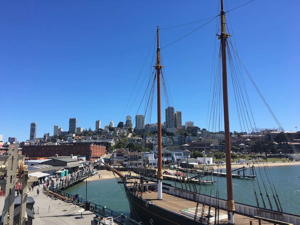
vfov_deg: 48.2
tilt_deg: +8.4
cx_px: 150
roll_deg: +1.2
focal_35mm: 29
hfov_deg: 61.7
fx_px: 251
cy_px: 112
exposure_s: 1/1304
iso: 25
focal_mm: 4.15
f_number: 2.2
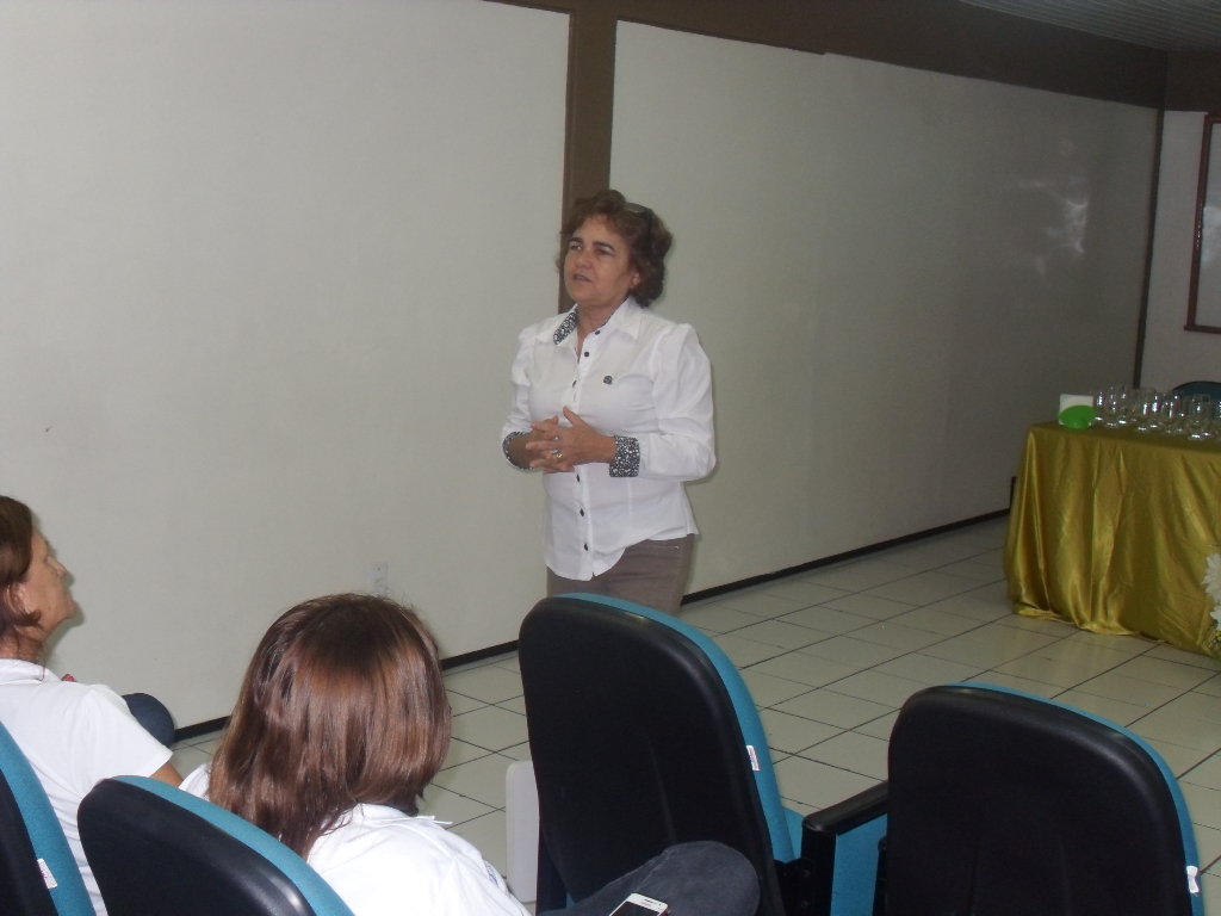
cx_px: 610
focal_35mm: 50
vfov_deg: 29.1
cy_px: 458
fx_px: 1764
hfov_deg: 38.2
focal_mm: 8.4
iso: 200
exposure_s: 1/60
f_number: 3.4
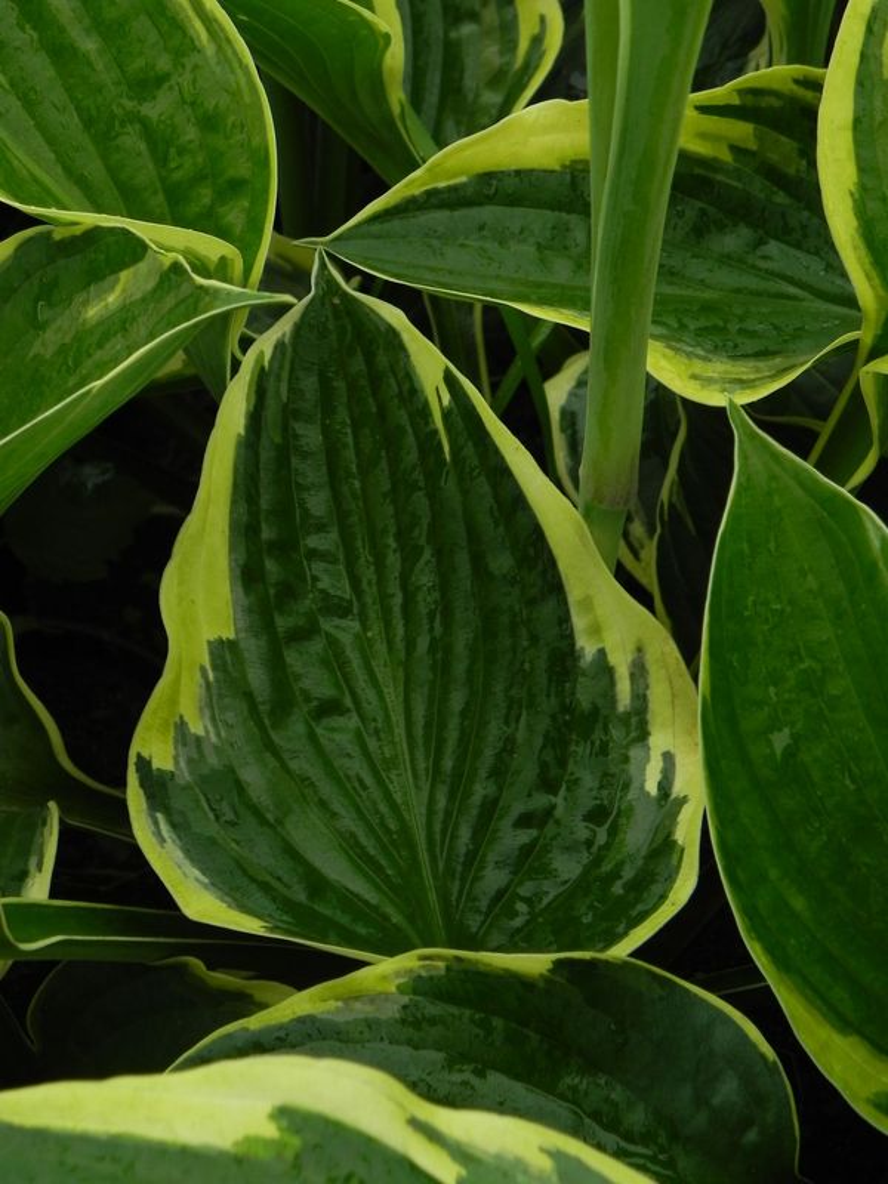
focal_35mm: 66
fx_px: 2257
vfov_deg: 29.4
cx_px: 444
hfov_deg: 22.3
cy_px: 592
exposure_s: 1/100
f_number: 4
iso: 160
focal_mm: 11.8
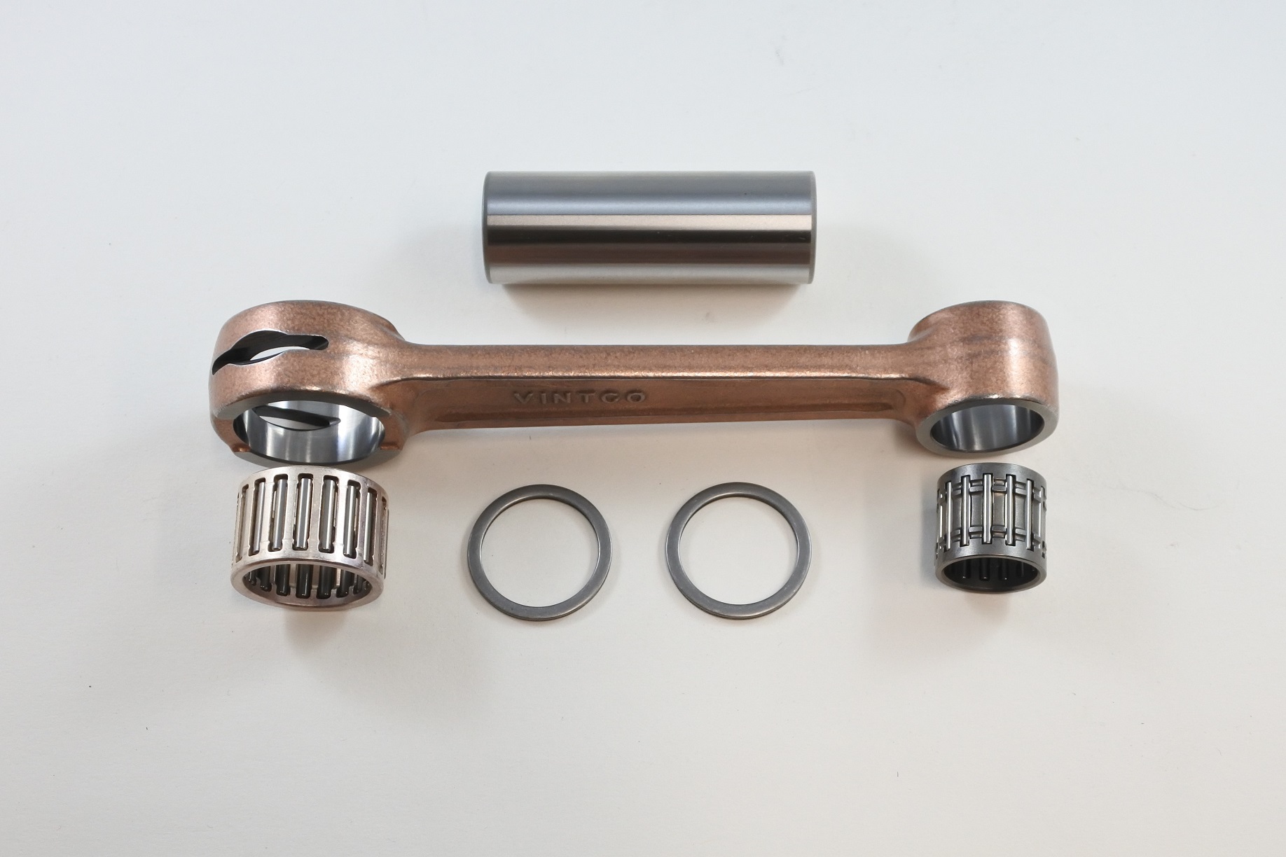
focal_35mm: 36
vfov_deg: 36.9
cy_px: 428
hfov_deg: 53.1
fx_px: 1286
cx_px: 643
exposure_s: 1/125
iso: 400
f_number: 4
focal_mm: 13.7
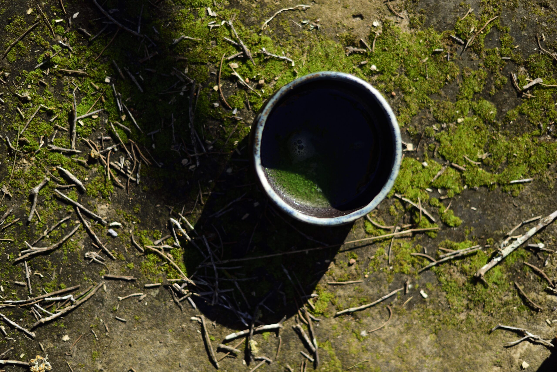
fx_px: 774
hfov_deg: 39.6
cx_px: 278
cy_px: 186
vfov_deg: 27.0
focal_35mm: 50
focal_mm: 50
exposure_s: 1/2500
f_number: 2
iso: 79
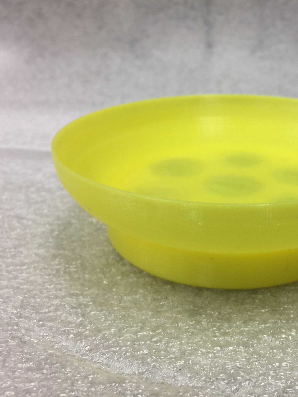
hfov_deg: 35.7
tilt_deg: -26.1
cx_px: 235
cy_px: 198
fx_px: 448
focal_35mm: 39
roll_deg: -1.1
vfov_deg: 47.9
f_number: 2.2
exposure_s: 1/40
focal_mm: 4.15
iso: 32
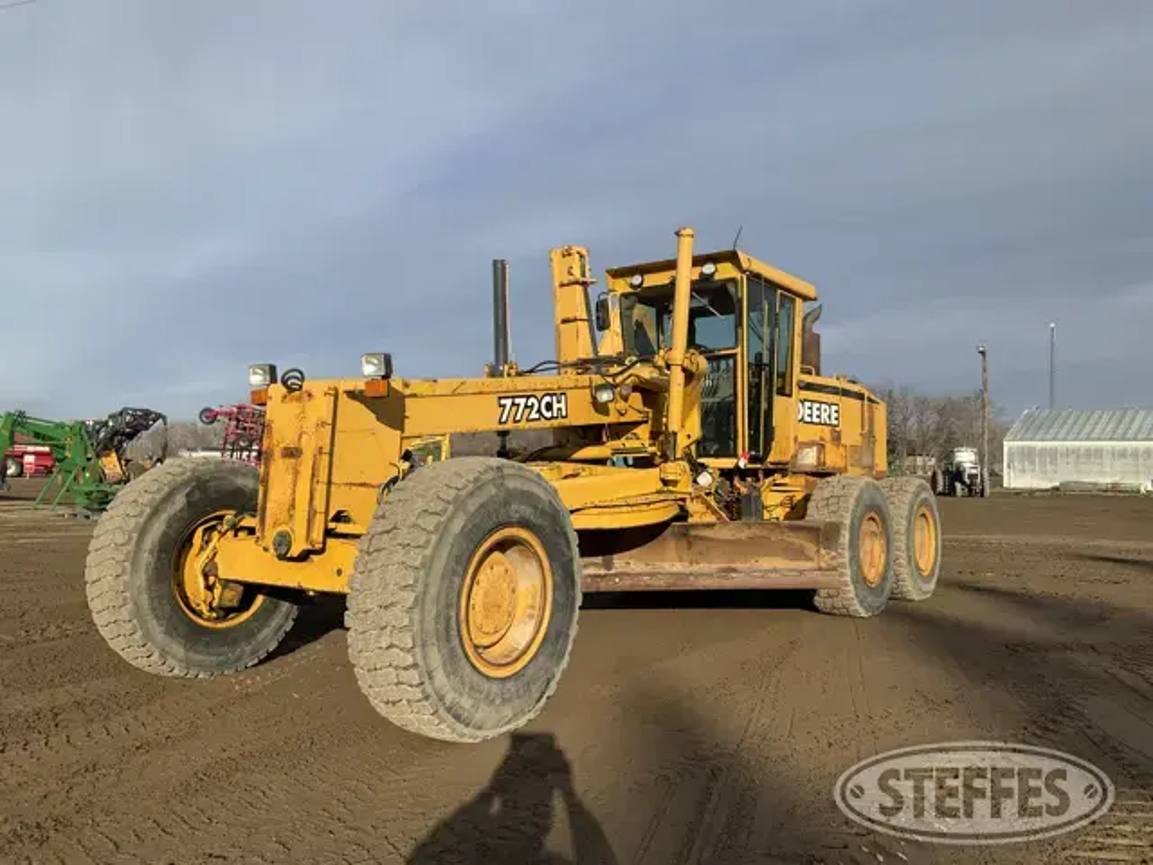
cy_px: 432
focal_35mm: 29
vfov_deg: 48.2
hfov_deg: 61.7
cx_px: 576
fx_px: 966
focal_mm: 3
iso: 25
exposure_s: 1/2058
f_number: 1.8
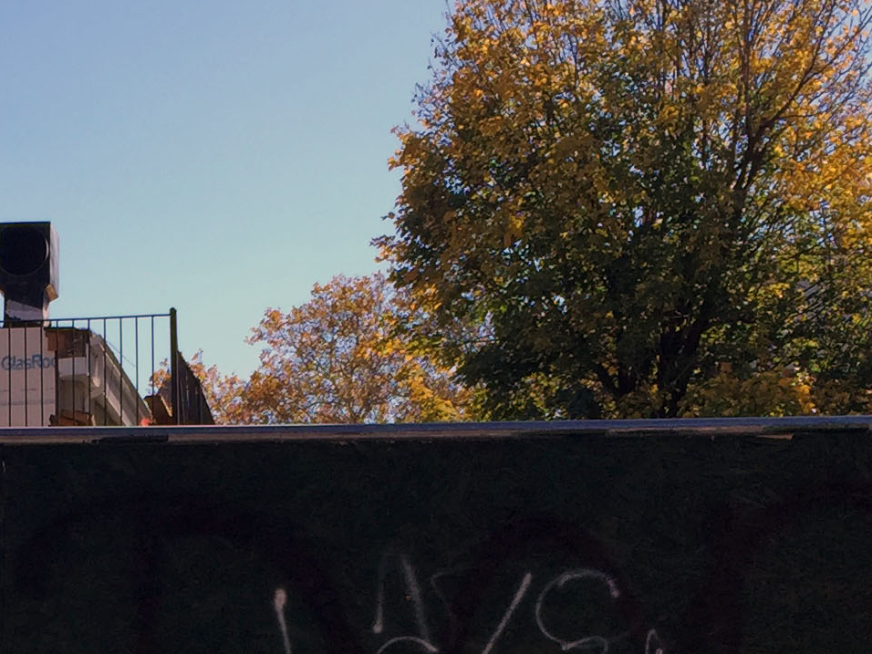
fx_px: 2494
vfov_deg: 14.2
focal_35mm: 99
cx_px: 50
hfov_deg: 19.4
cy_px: 896
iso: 32
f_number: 2.2
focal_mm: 4.15
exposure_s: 1/1068
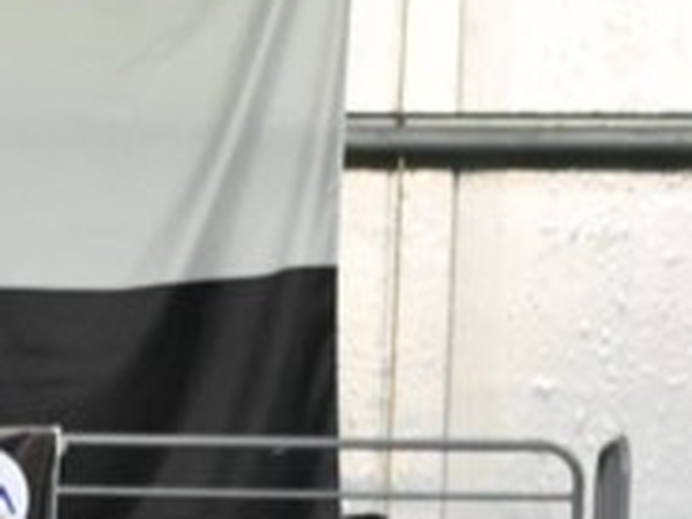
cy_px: 1281
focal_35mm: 220
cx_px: -350
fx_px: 4398
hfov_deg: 8.8
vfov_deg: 6.4
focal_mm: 30
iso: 5000
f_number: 4.5
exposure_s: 1/200
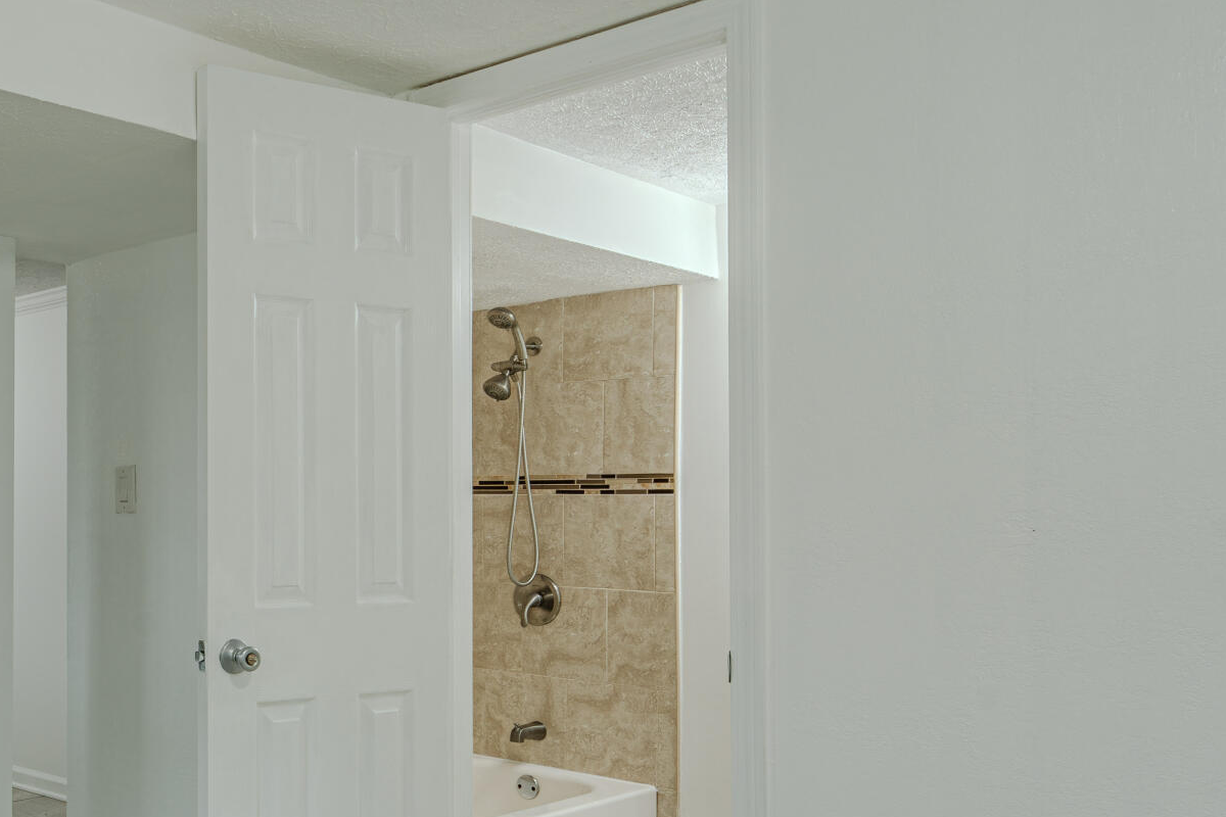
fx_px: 1192
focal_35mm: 35
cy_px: 563
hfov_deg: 48.1
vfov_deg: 37.3
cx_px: 97
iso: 100
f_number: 9
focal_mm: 14
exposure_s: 1/40
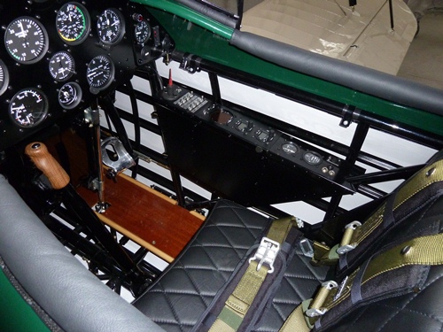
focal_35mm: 25
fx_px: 320
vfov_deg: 54.9
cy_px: 166
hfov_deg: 69.4
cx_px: 222
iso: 400
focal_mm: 4.1
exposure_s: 1/30
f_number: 3.3
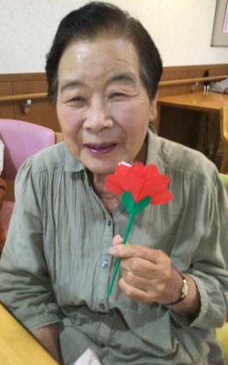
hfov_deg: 37.1
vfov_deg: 56.7
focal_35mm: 34
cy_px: 182
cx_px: 91
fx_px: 338
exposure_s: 1/30
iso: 250
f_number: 2.4
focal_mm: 3.3
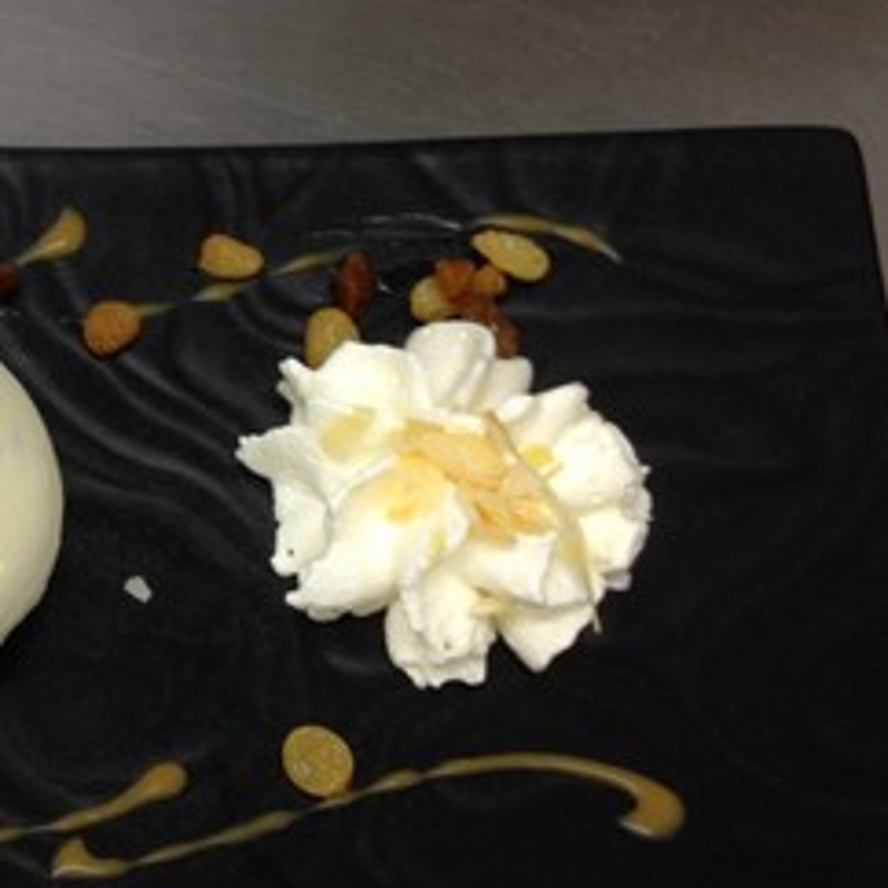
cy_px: 472
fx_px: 1857
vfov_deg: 26.9
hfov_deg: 25.8
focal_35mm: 64
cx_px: 37
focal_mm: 4.28
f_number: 2.4
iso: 80
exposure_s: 1/20
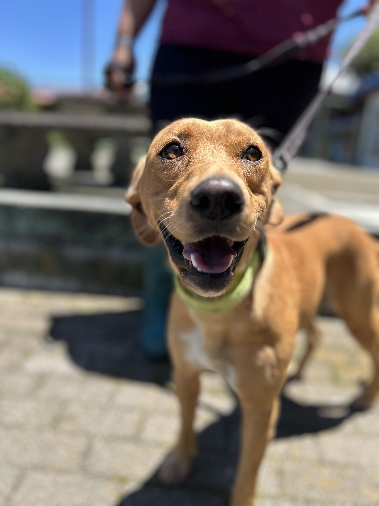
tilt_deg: -17.8
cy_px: 253
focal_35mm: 26
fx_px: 380
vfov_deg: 67.3
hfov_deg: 53.1
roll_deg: -3.9
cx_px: 190
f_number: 1.5
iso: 50
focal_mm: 5.7
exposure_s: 1/1838
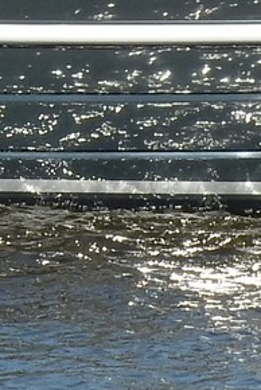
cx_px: 295
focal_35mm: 430
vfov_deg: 4.8
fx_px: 4665
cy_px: 81
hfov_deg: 3.2
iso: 125
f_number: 4.5
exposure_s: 1/800
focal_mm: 10.7
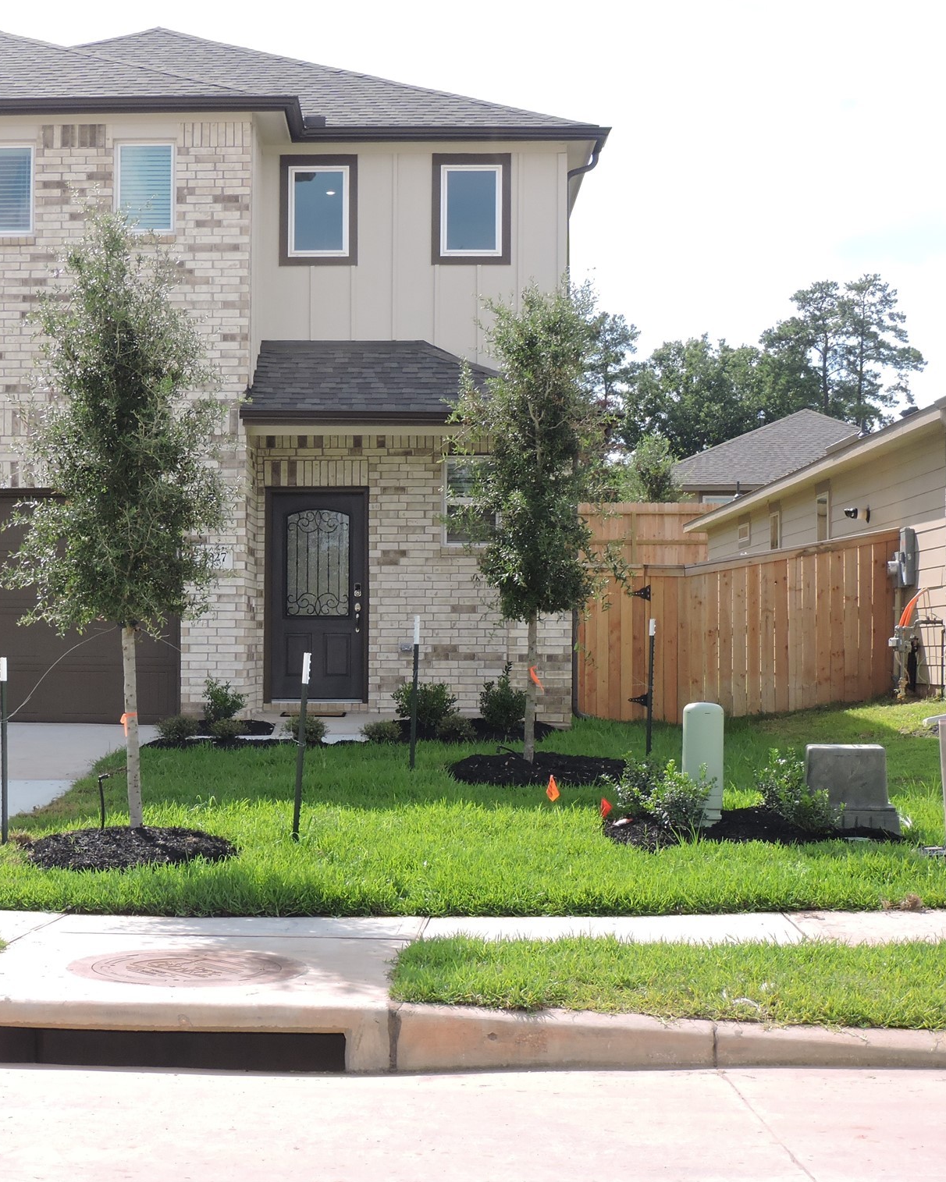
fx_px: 2170
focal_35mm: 62
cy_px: 586
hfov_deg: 24.4
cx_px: 265
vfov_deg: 30.5
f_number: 3.5
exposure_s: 1/800
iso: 140
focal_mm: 8.4
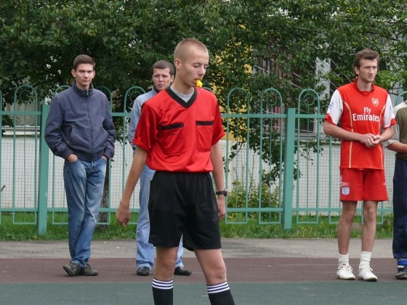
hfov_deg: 9.5
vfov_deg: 7.1
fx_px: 2446
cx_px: 204
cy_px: 152
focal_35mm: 208
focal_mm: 24.8
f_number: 4
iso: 100
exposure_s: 1/125
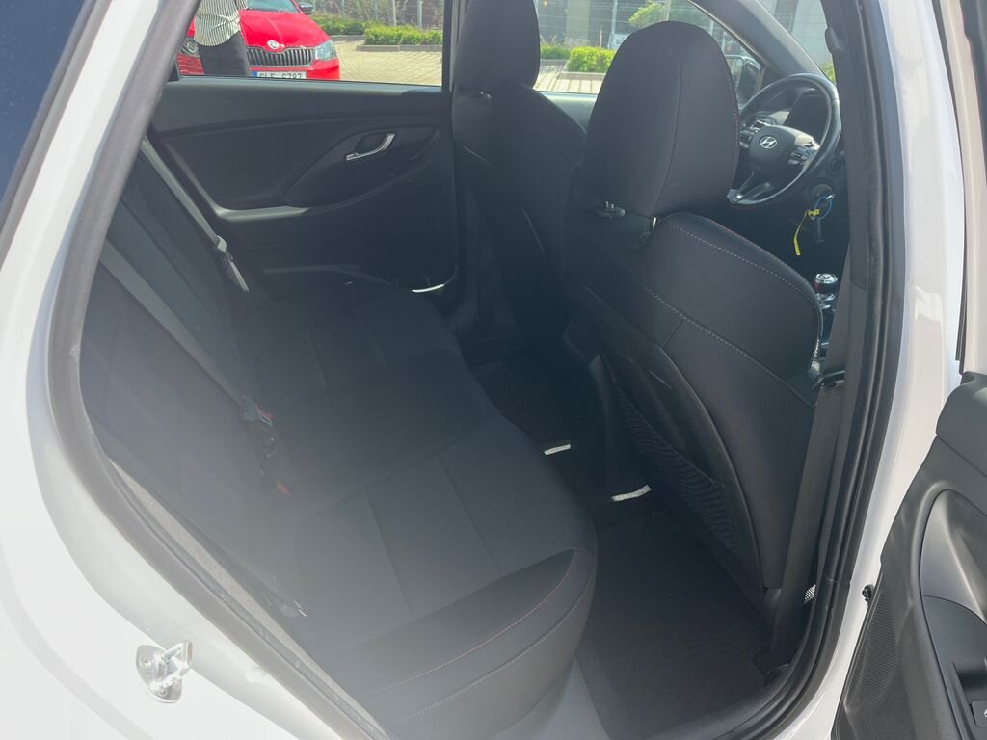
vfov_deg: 53.1
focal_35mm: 26
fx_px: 741
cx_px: 494
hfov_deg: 67.3
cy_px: 370
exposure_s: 1/364
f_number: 1.6
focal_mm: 5.1
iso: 50
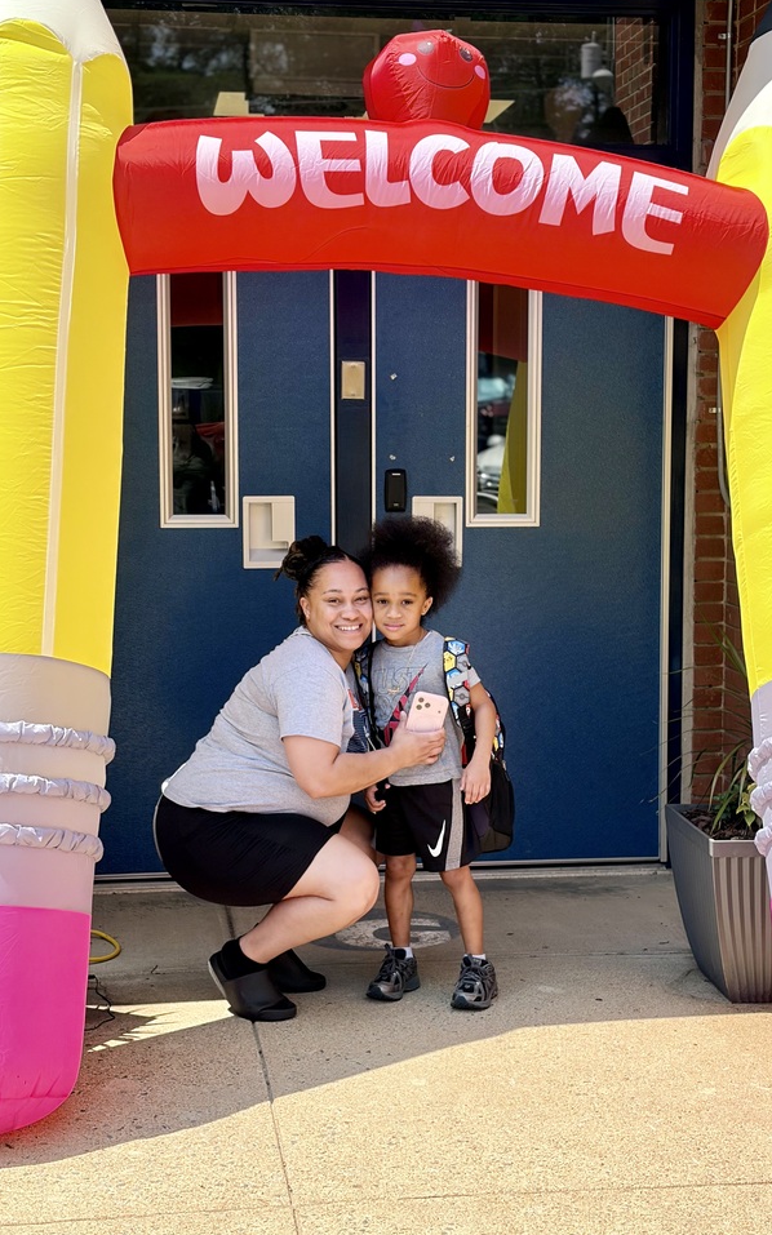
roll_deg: -1.5
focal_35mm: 59
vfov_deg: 34.5
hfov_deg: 22.0
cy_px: 582
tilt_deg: -4.1
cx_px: 423
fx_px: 1986
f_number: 1.6
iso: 50
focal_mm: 5.96
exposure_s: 1/1590
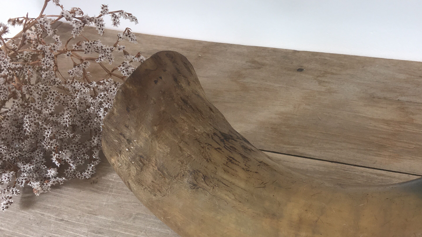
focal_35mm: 44
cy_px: 129
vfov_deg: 27.1
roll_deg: +4.5
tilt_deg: -39.0
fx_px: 492
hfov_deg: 45.6
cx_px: 288
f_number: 2.2
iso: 32
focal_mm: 4.15
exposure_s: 1/100
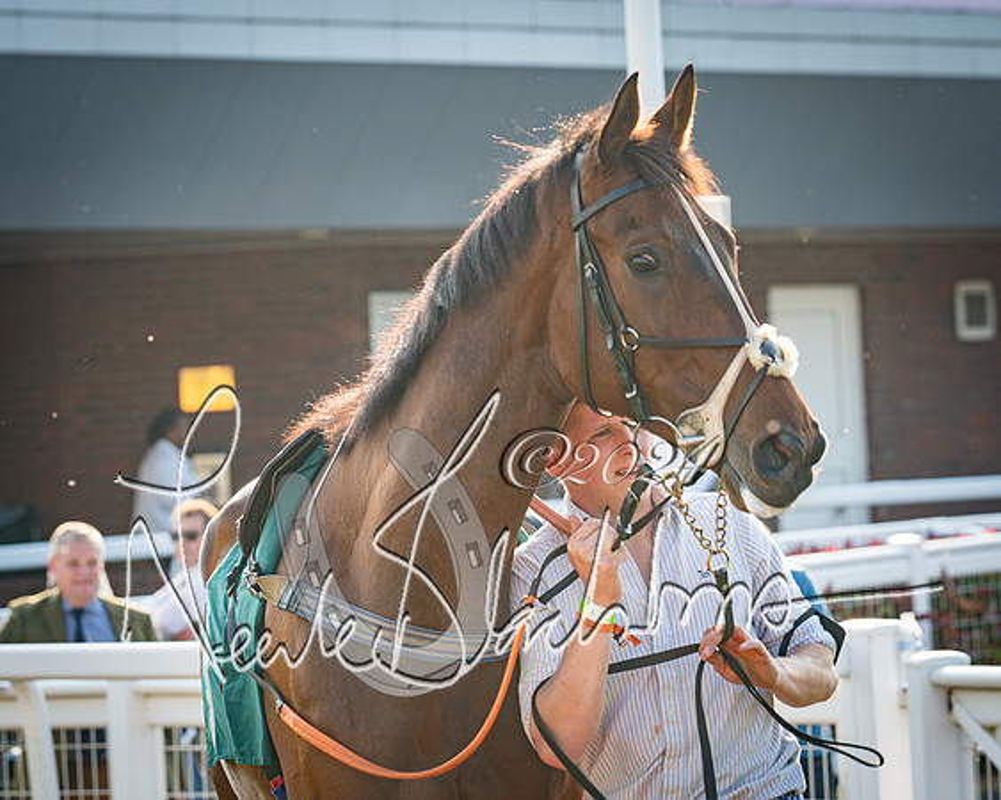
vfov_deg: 6.8
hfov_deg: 8.4
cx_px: 473
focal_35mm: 229
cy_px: 401
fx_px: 6779
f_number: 5
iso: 200
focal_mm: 135
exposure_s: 1/400
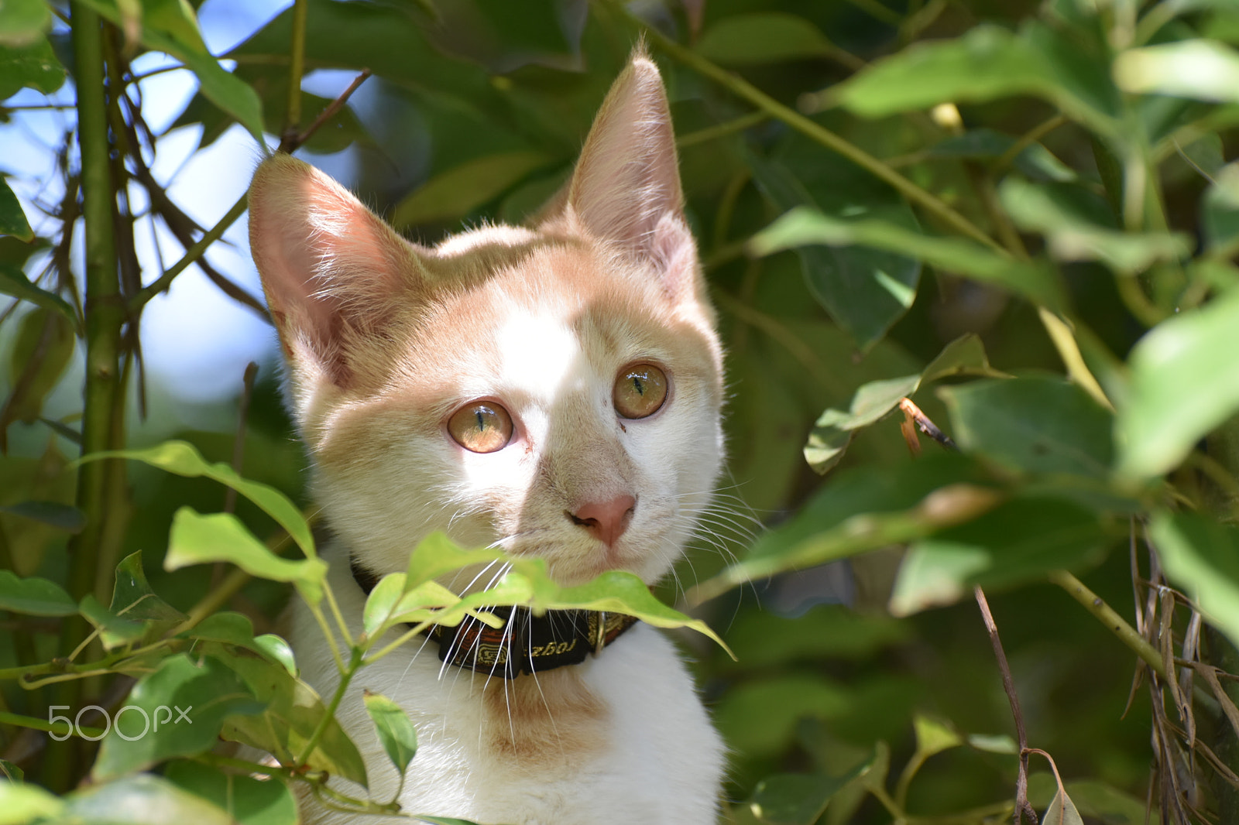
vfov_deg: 6.8
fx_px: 6967
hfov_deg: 10.2
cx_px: 620
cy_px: 412
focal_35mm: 202
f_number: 6.7
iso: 400
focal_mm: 135
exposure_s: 1/180
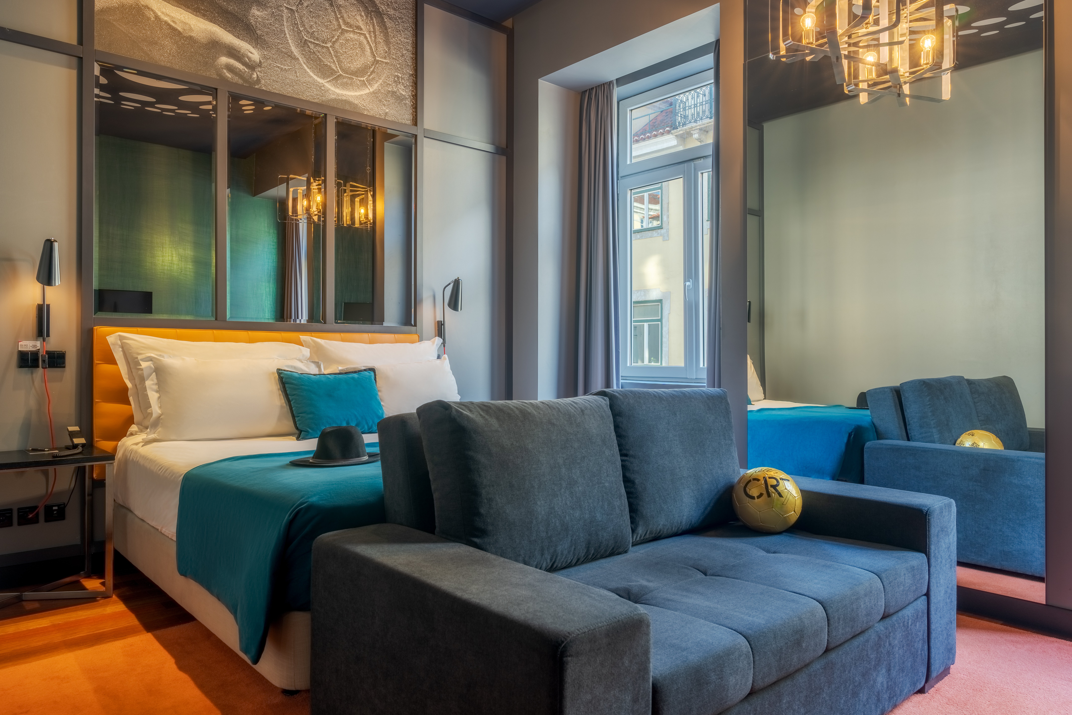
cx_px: 536
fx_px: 715
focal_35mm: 24
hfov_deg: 73.7
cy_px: 358
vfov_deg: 53.1
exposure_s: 1/25
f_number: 9
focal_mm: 24
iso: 100
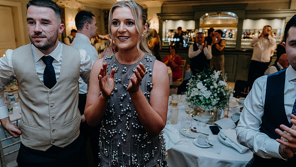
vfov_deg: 42.9
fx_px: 212
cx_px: 139
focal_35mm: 27
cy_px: 82
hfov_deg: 69.8
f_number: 3.5
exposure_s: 1/160
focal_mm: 24
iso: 2500
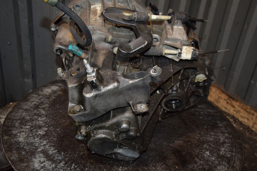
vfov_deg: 35.5
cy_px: 86
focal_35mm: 38
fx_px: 268
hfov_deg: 51.3
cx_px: 128
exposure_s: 1/60
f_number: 5
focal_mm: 25
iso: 800
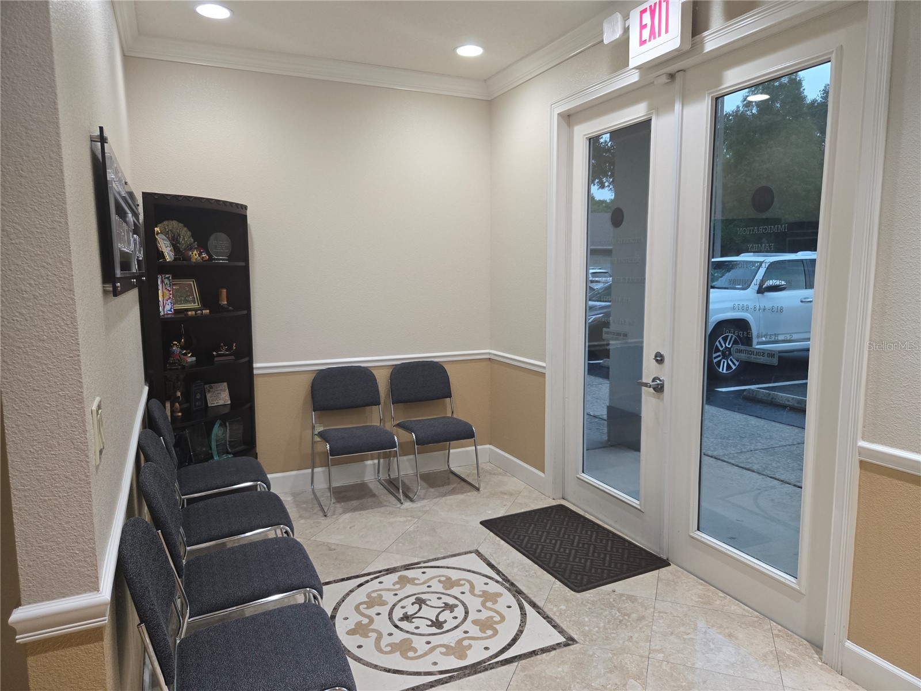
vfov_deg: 58.9
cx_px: 460
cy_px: 346
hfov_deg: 73.9
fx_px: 612
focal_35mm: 23
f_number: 1.8
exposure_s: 1/120
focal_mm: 5.4
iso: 320
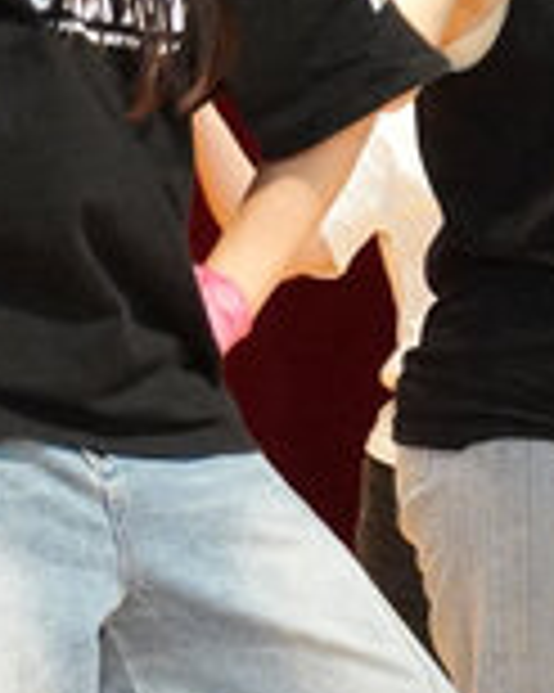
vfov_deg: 2.3
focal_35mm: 853
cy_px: 83
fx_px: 17500
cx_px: -793
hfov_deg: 1.8
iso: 3200
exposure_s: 1/160
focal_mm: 71.99
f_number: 5
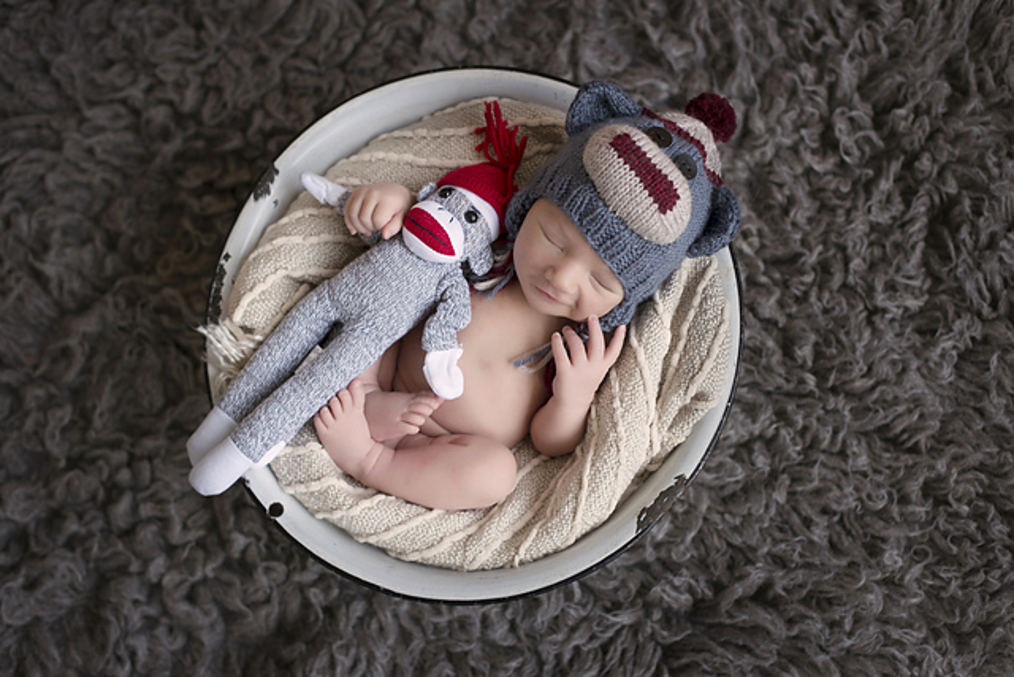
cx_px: 507
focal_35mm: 50
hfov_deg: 39.6
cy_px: 338
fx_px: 1409
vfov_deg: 27.0
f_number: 2.8
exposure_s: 1/125
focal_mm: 50
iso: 250
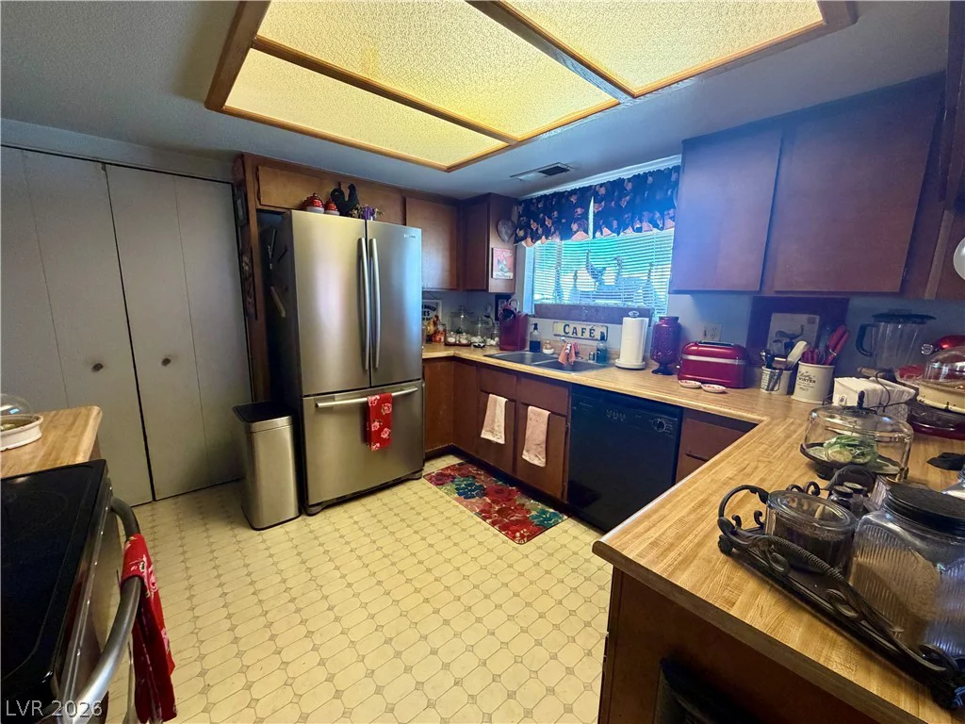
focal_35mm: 14
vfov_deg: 85.7
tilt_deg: -10.1
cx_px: 482
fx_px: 390
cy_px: 362
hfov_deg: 102.1
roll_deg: -1.3
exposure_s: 1/60
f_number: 2.2
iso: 320
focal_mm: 2.22
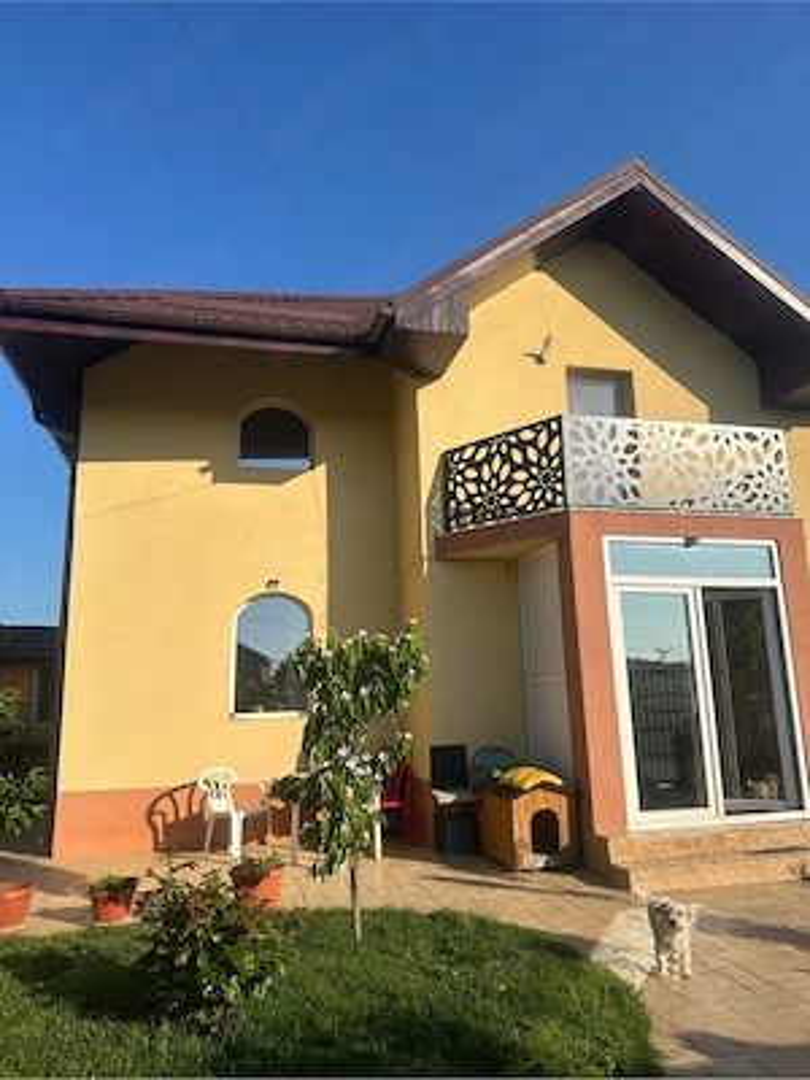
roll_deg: +1.0
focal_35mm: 24
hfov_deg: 56.8
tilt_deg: +12.3
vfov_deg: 71.6
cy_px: 540
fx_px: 749
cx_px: 405
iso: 80
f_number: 1.78
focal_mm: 6.86
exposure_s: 1/5263
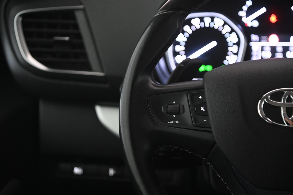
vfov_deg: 14.8
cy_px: 98
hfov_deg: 22.2
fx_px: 748
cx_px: 146
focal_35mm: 92
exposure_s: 1/15
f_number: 4
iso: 2000
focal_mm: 92
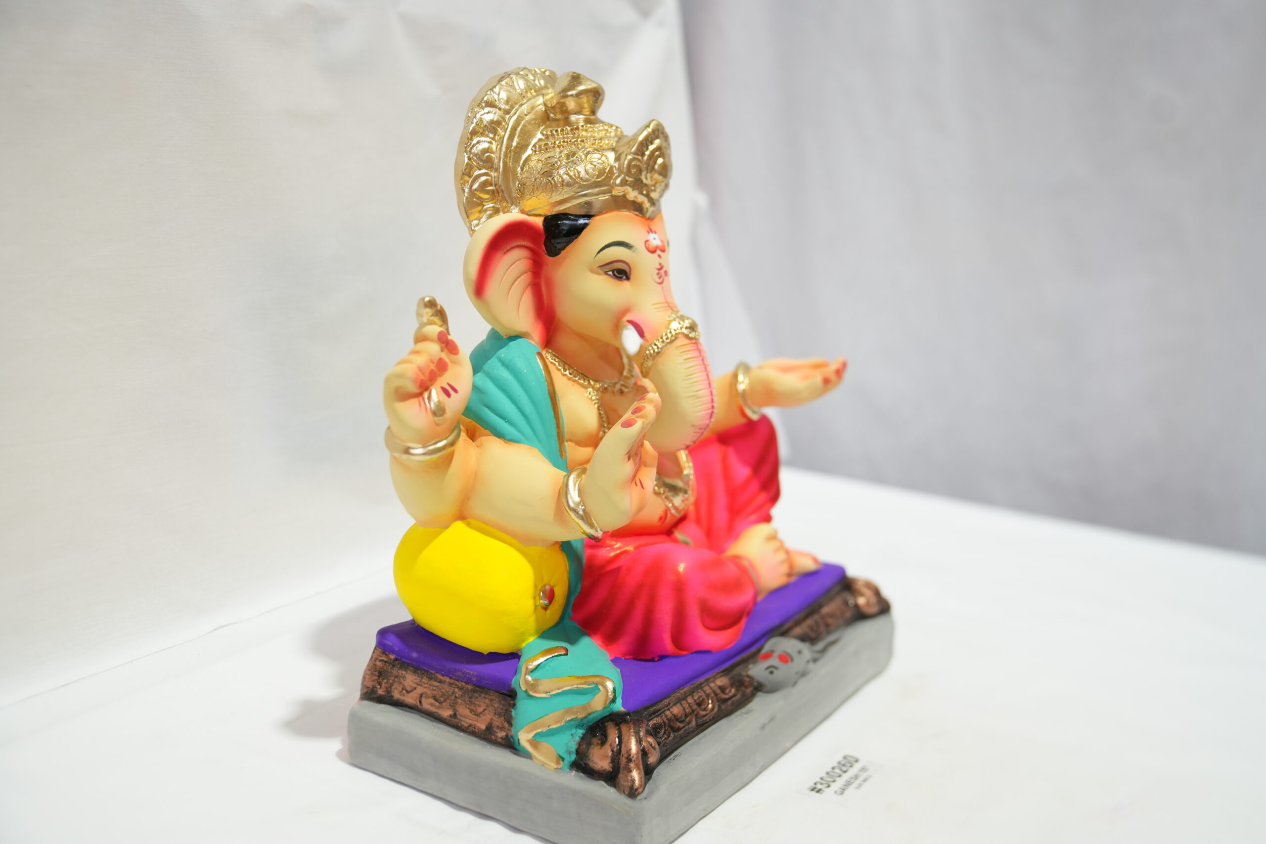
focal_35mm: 38
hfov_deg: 50.7
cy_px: 422
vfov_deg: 35.1
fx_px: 1336
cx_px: 633
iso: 800
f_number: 3.5
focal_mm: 38
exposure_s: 1/200
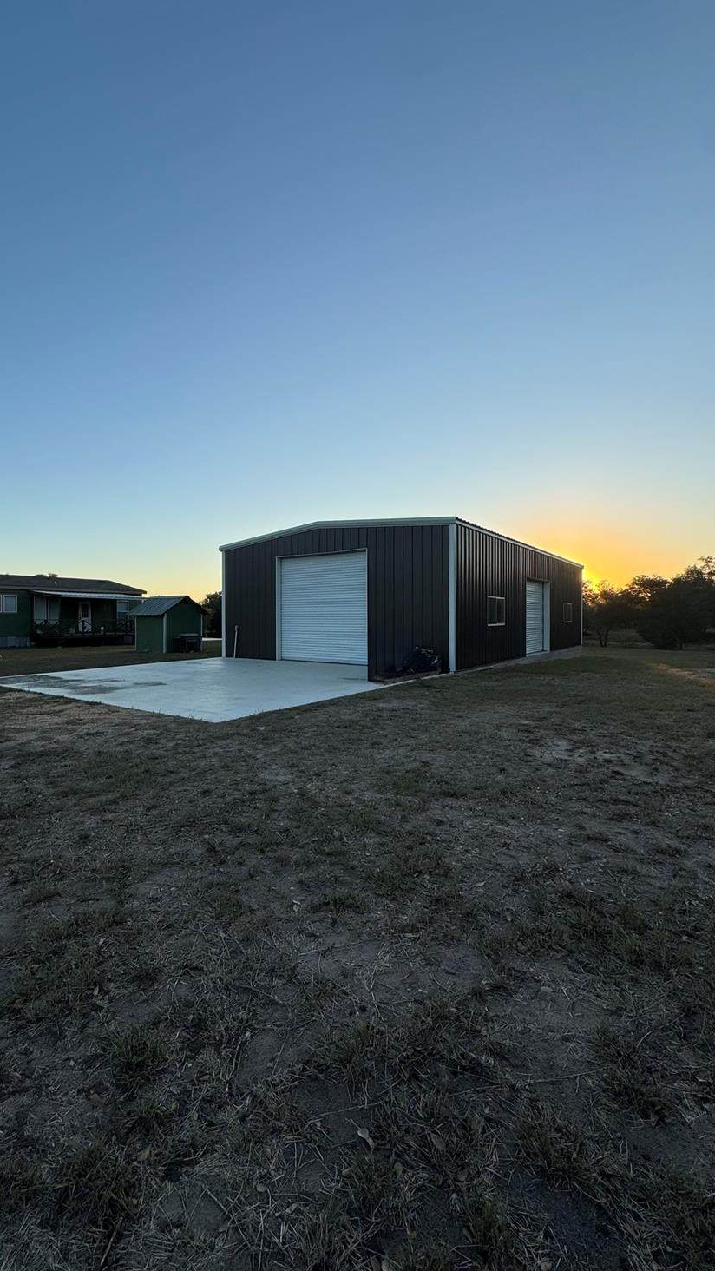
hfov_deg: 66.3
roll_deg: +0.8
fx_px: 539
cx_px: 277
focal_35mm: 16
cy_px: 625
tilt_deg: -0.8
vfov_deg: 99.4
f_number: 2.2
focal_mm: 2.22
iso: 40
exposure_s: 1/625
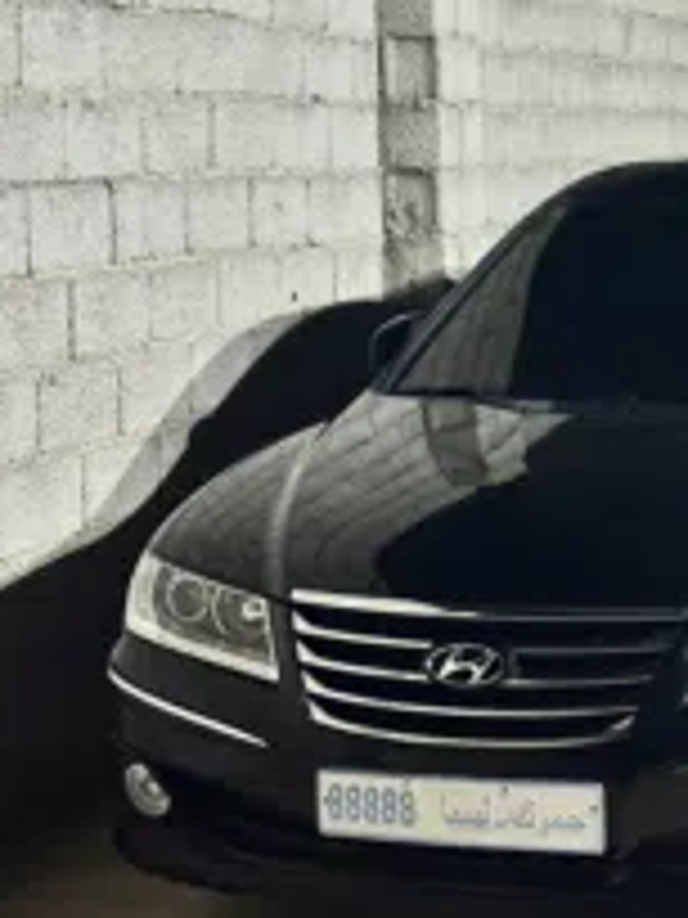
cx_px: 612
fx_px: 2491
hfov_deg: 15.6
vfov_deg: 20.7
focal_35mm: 94
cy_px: 198
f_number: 1.78
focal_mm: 6.86
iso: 800
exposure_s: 1/17
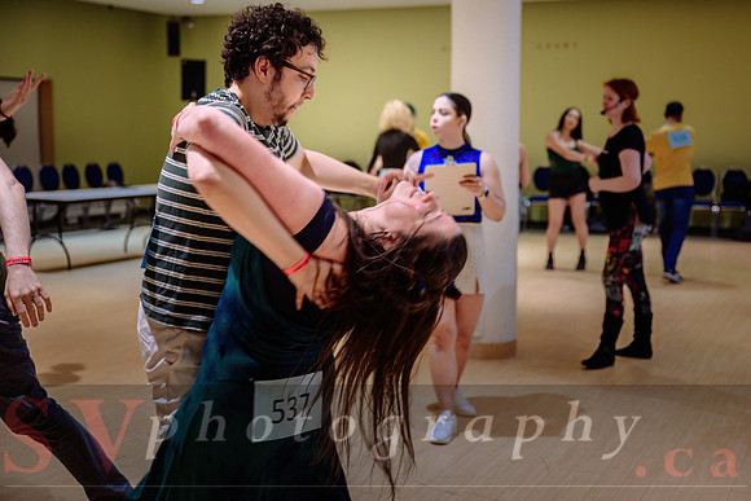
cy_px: 227
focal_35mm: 49
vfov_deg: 27.4
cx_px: 410
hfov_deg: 40.2
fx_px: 1026
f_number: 2.8
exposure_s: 1/125
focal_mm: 45
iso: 1600
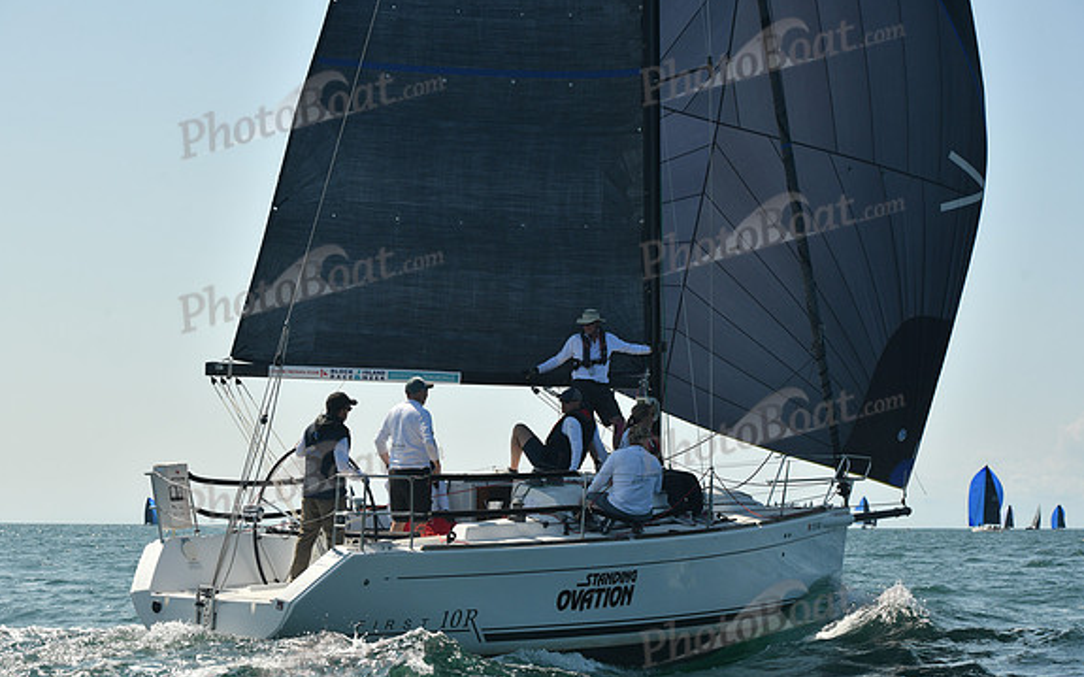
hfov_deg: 28.6
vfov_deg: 18.1
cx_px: 543
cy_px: 355
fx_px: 2126
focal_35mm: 72
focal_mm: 70
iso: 320
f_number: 8
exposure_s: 1/640
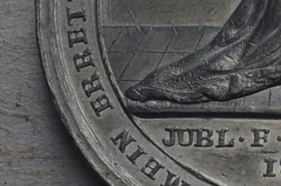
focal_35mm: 316
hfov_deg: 6.1
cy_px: 130
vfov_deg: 4.3
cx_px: 790
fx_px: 2462
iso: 400
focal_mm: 32
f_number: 14
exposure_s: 1/250
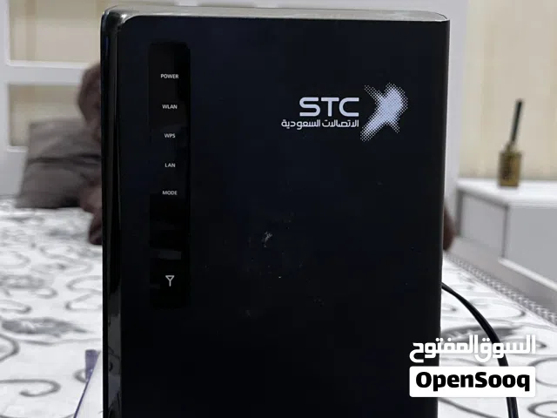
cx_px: 278
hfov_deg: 67.3
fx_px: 418
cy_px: 209
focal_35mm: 26
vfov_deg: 53.1
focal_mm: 5.1
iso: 400
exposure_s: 1/40
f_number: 1.6
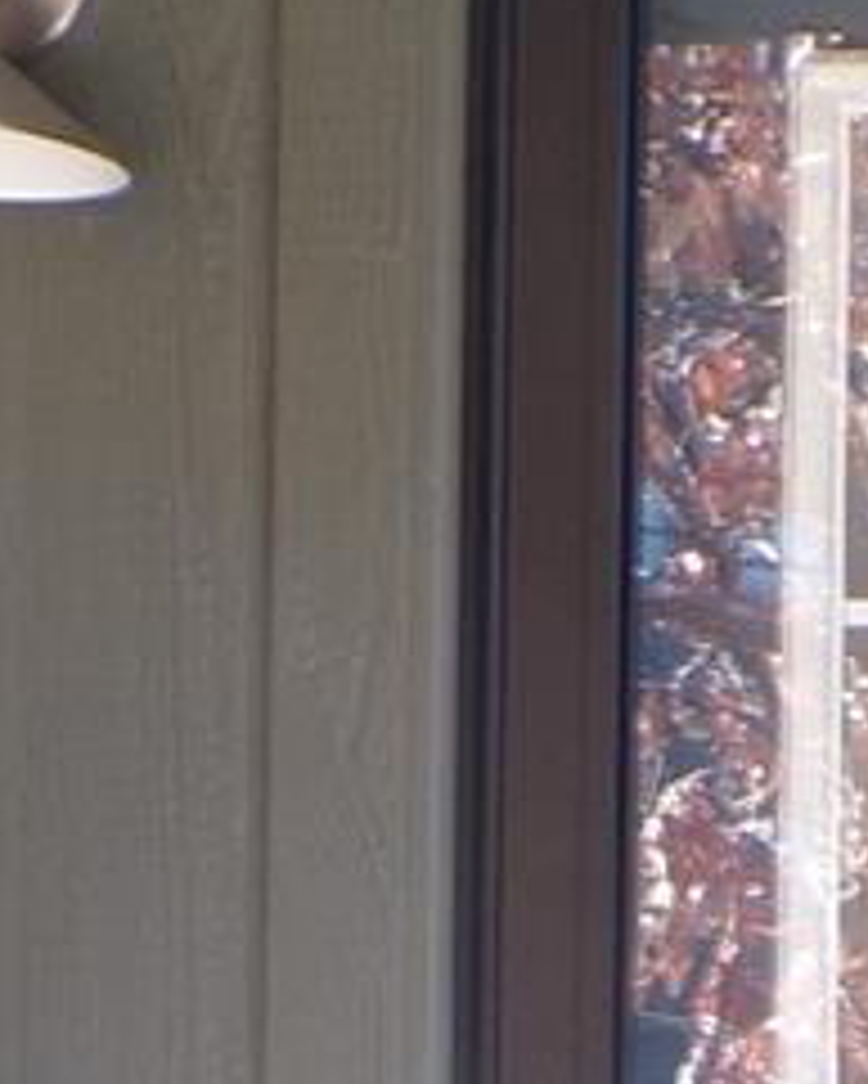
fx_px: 5776
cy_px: 1448
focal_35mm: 180
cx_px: 1115
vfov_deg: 10.5
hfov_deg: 8.5
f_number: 3.3
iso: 121
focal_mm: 6.6
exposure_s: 1/34
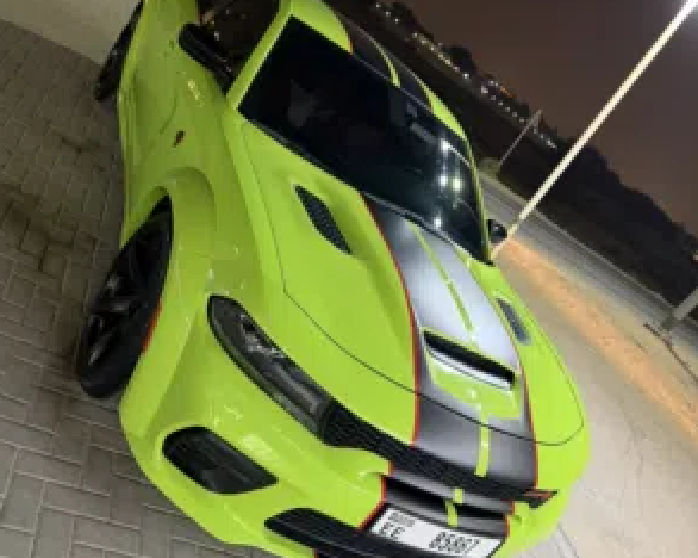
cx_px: 343
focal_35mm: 32
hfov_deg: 55.7
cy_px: 308
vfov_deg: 45.7
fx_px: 661
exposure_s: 1/33
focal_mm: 6.76
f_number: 1.78
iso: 640
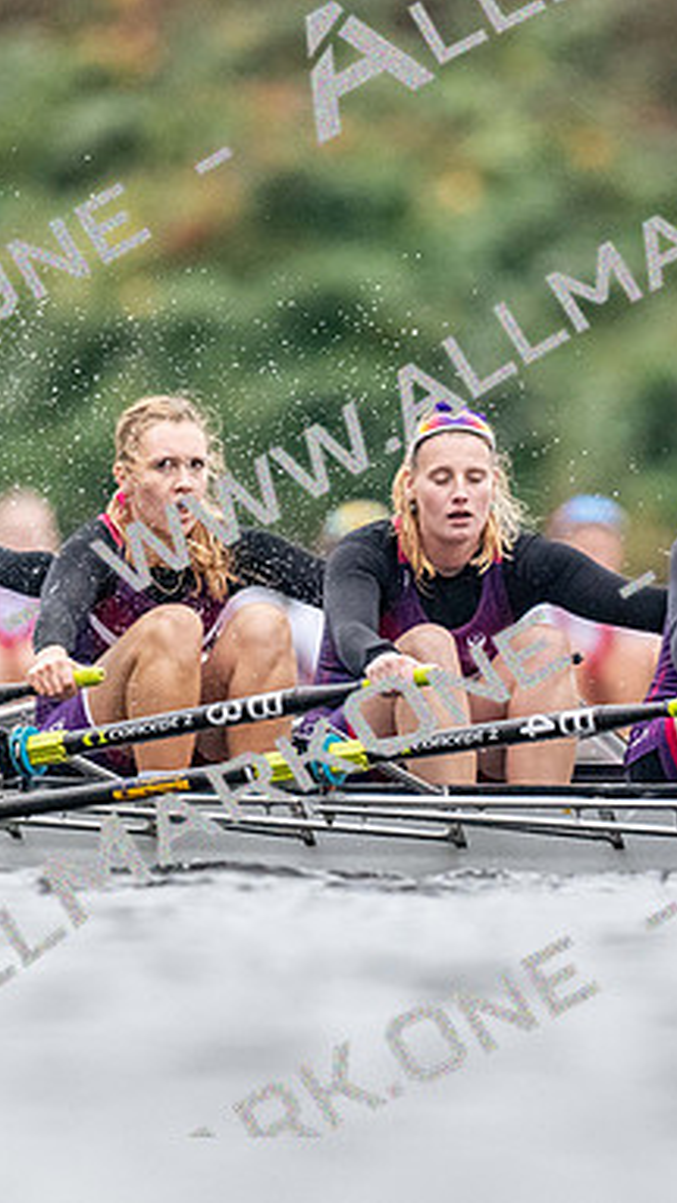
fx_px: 45445
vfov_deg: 1.5
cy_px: 602
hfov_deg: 0.9
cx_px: 476
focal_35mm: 1424
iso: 3600
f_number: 4
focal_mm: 600
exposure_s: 1/2500
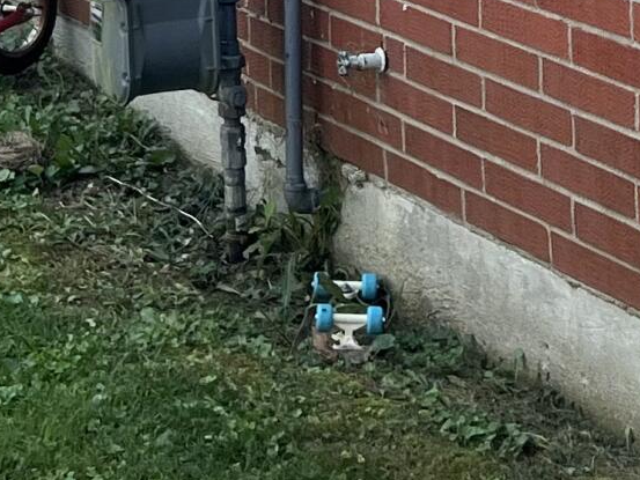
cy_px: -640
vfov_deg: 9.5
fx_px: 2607
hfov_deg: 14.0
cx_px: 278
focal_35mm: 141
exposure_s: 1/1431
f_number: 1.5
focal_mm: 5.7
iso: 50
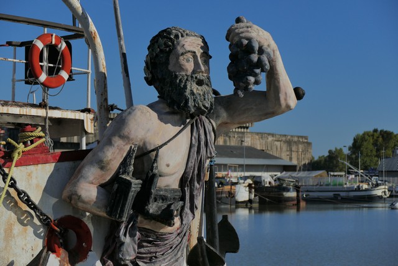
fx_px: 1493
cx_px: 199
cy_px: 133
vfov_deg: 10.2
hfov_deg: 15.2
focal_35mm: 135
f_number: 4
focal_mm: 49.07
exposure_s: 1/4000
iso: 125
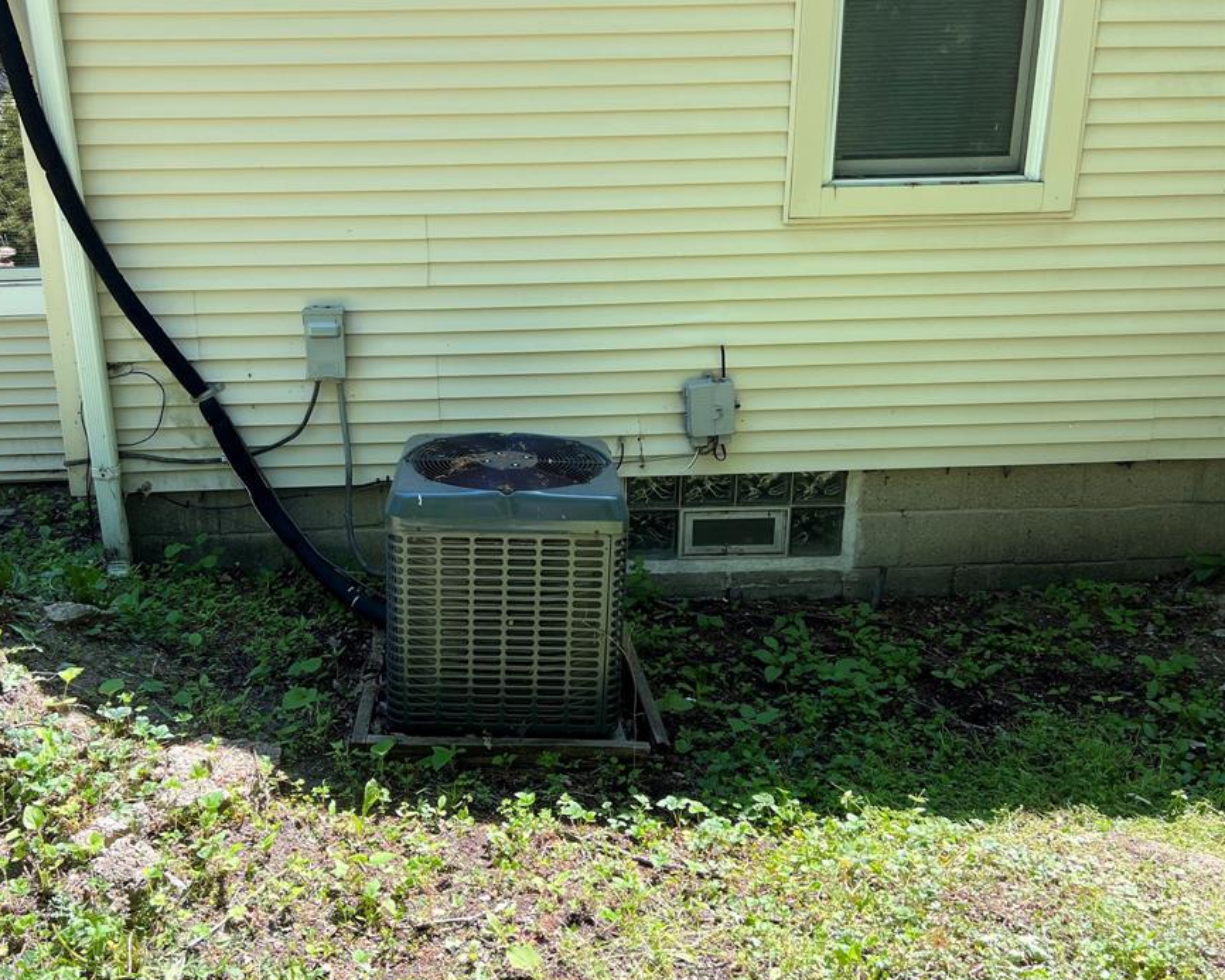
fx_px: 1088
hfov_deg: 58.4
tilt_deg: -17.1
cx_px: 504
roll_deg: +1.8
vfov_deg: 48.5
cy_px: 475
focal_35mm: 30
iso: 50
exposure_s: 1/452
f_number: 1.5
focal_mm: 5.7
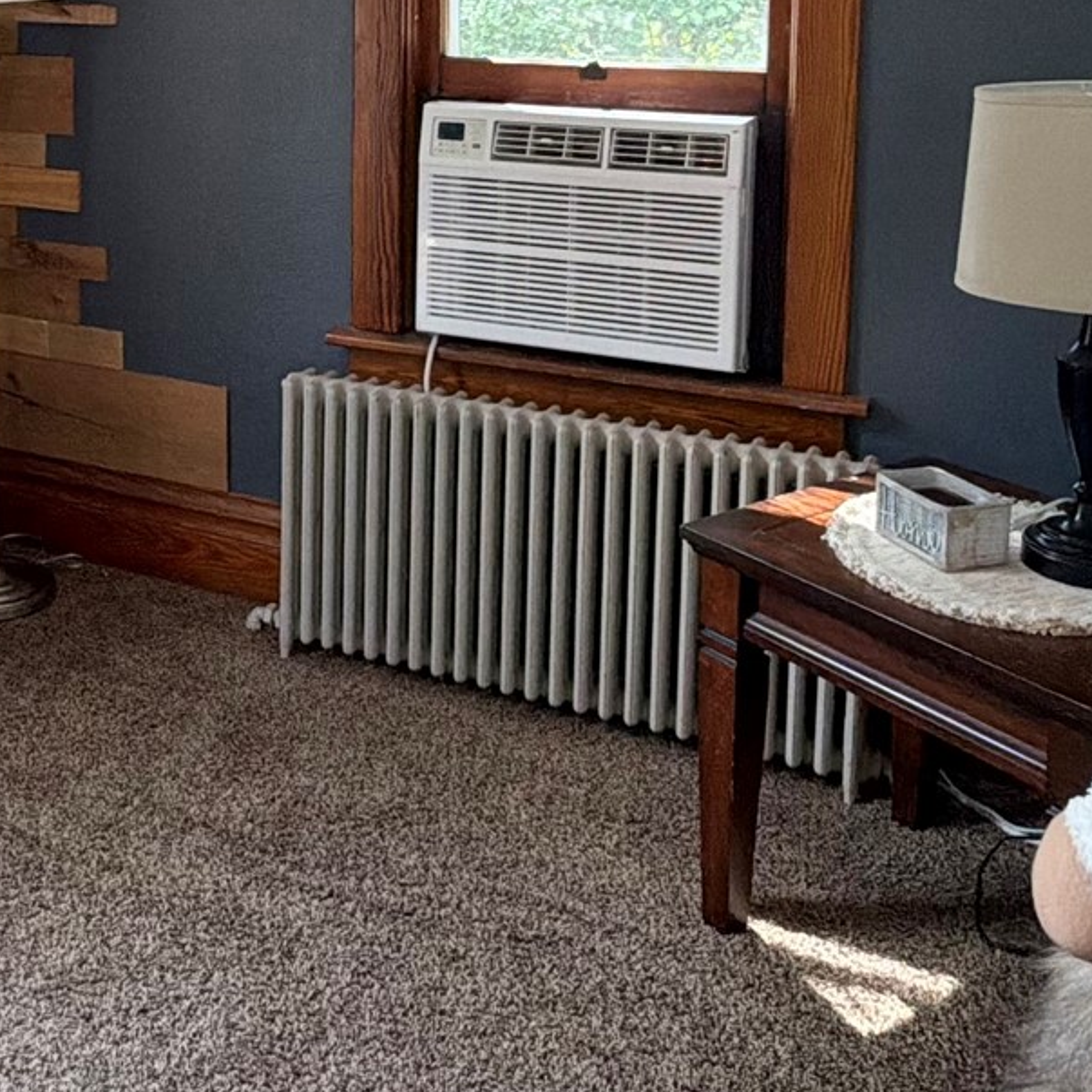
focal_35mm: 42
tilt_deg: -4.1
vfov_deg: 37.0
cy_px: 72
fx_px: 1499
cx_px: 299
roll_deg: -0.4
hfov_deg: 39.2
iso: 160
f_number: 2.2
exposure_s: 1/120
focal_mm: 2.22
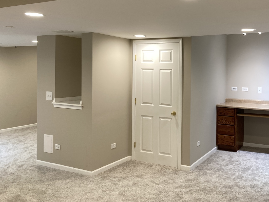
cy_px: 81
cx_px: 173
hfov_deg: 49.5
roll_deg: -0.9
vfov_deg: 38.5
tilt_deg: -0.6
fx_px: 287
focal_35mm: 37
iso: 80
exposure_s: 1/60
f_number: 1.8
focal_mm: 3.99
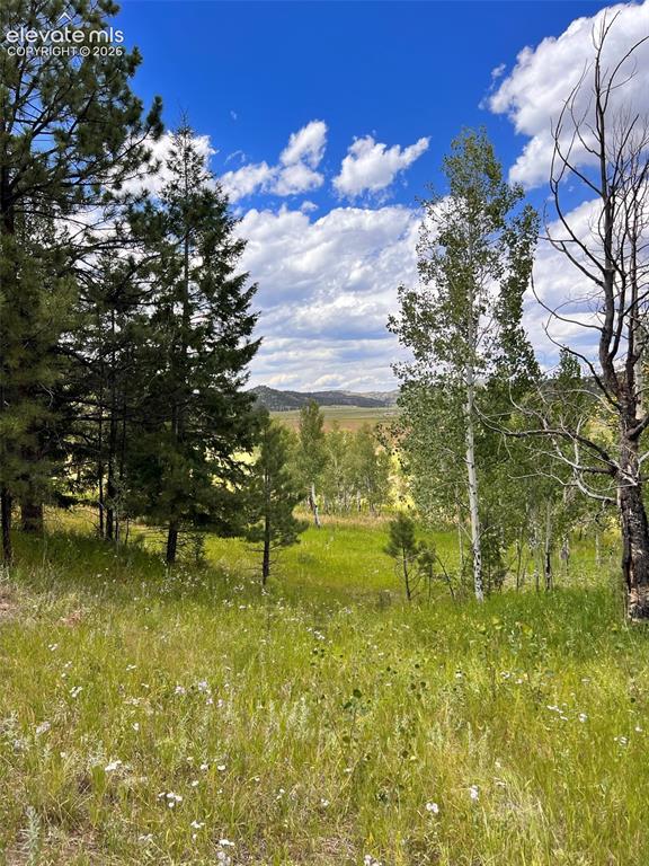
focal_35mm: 26
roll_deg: +1.6
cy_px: 433
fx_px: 650
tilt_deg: -1.1
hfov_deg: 53.1
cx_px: 324
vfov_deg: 67.3
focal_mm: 5.7
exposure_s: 1/2841
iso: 50
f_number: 1.5
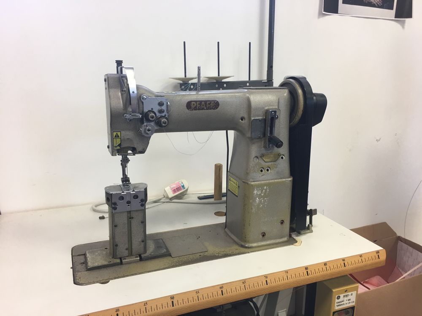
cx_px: 211
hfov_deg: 61.7
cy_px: 158
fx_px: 354
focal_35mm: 29
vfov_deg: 48.2
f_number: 2.2
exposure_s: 1/33
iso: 50
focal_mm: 4.15
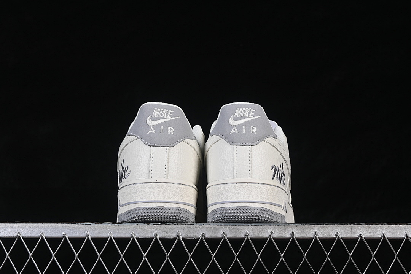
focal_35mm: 75
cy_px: 137
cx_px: 206
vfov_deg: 18.2
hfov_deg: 27.0
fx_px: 856
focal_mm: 50
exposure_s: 1/80
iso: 160
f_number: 8
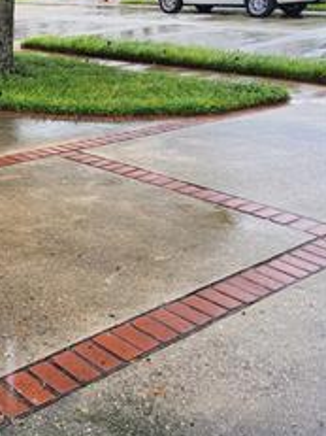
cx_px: -8
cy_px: 155
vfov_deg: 36.6
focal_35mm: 52
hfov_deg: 26.4
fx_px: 654
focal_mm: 3.08
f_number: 2
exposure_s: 1/100
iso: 50
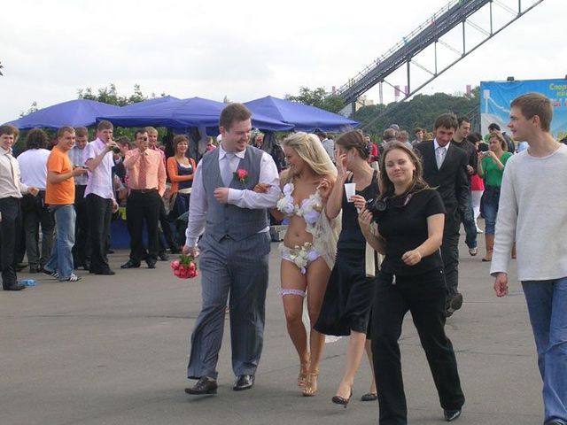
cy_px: 212
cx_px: 284
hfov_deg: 17.1
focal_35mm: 115
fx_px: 1884
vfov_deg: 12.9
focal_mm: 17.4
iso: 50
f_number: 4.9
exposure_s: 1/203
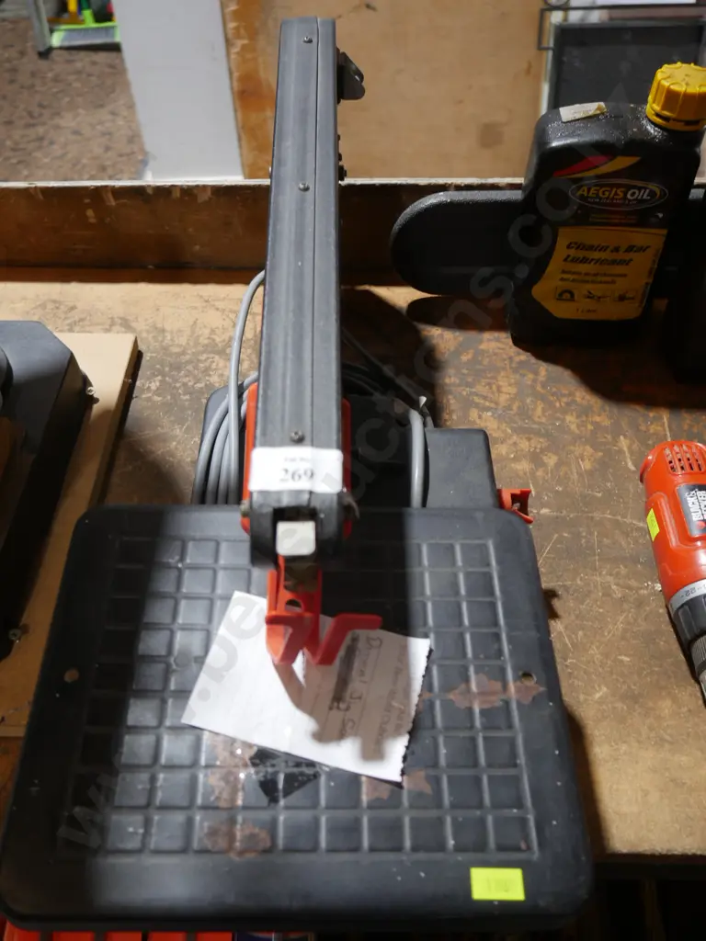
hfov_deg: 44.2
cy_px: 470
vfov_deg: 56.8
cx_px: 353
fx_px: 870
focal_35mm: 32
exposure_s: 1/60
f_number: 3.6
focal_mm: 16
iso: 400
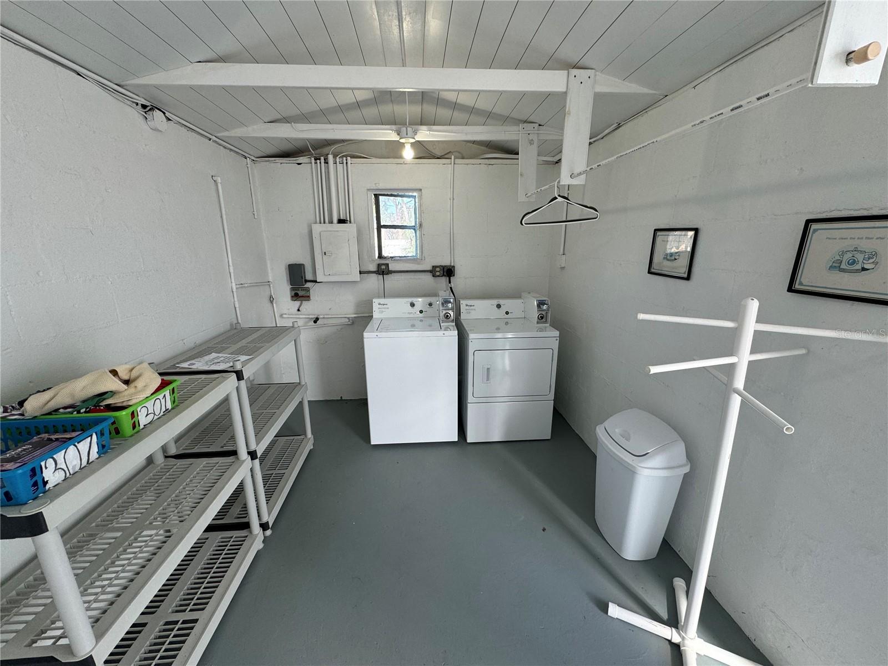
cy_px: 333
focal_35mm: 14
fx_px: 359
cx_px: 444
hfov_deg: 102.1
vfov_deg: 85.7
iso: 80
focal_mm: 2.22
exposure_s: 1/120
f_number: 2.2
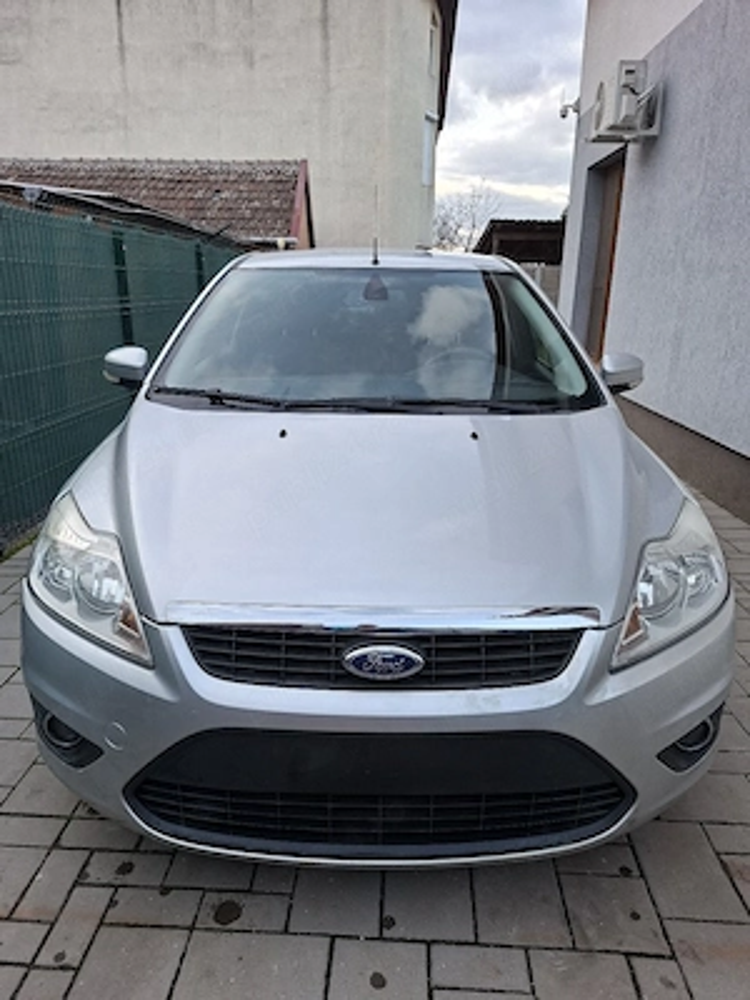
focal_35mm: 23
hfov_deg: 58.9
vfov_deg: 73.9
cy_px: 500
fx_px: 664
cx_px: 375
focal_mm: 5.54
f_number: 1.8
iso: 80
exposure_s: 1/100
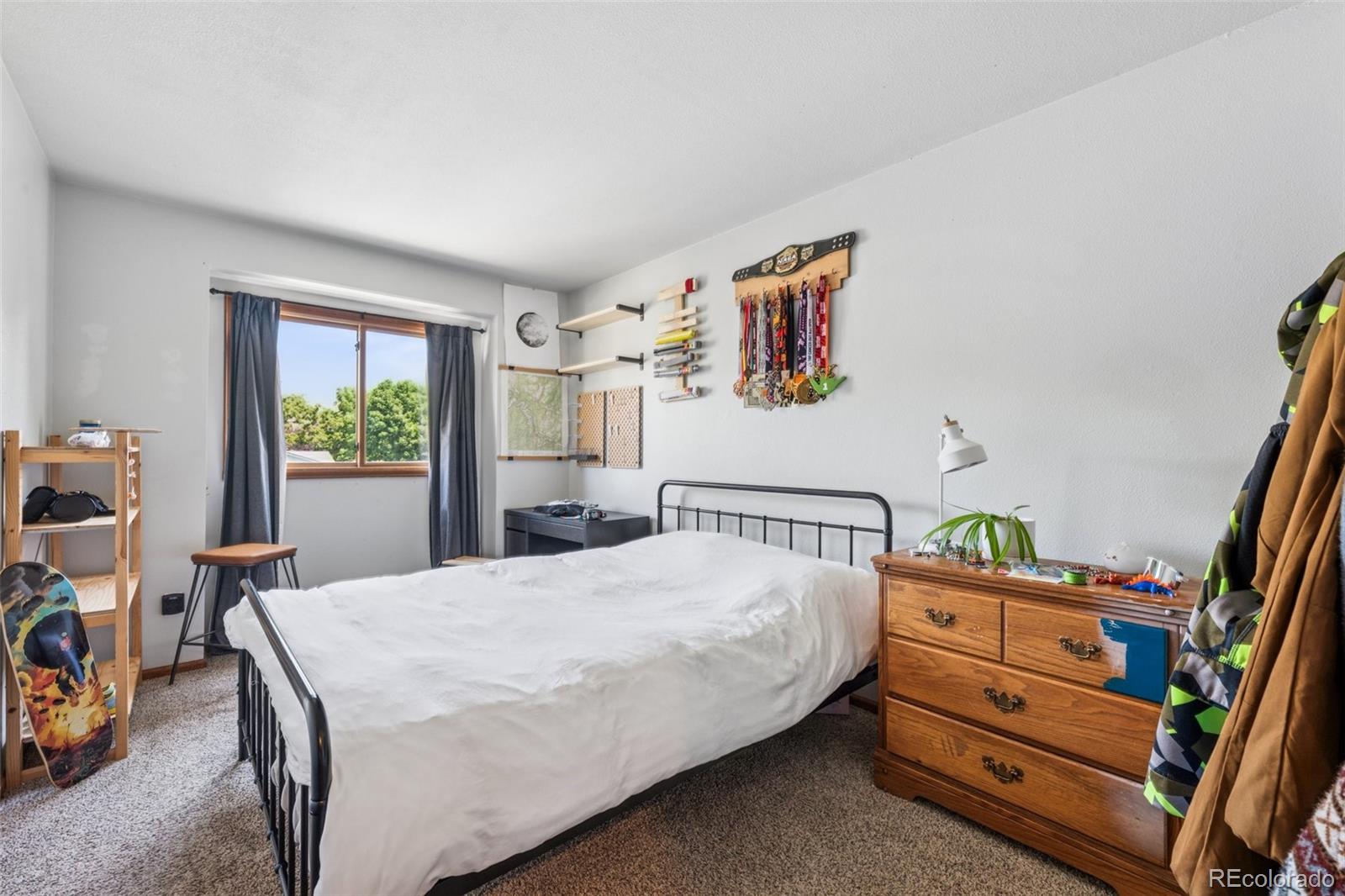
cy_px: 448
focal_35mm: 15
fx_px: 560
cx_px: 672
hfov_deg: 100.4
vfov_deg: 77.3
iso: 100
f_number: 11
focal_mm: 15
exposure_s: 1.6
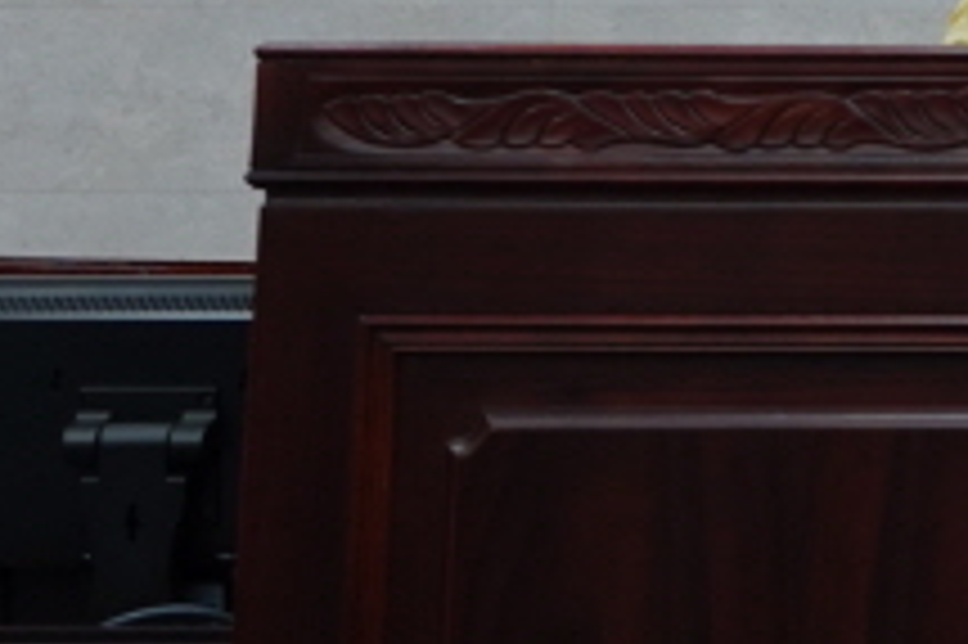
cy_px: -572
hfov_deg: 13.1
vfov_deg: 9.0
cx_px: 1634
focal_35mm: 144
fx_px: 3869
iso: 125
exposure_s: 1/40
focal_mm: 11.51
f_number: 2.8
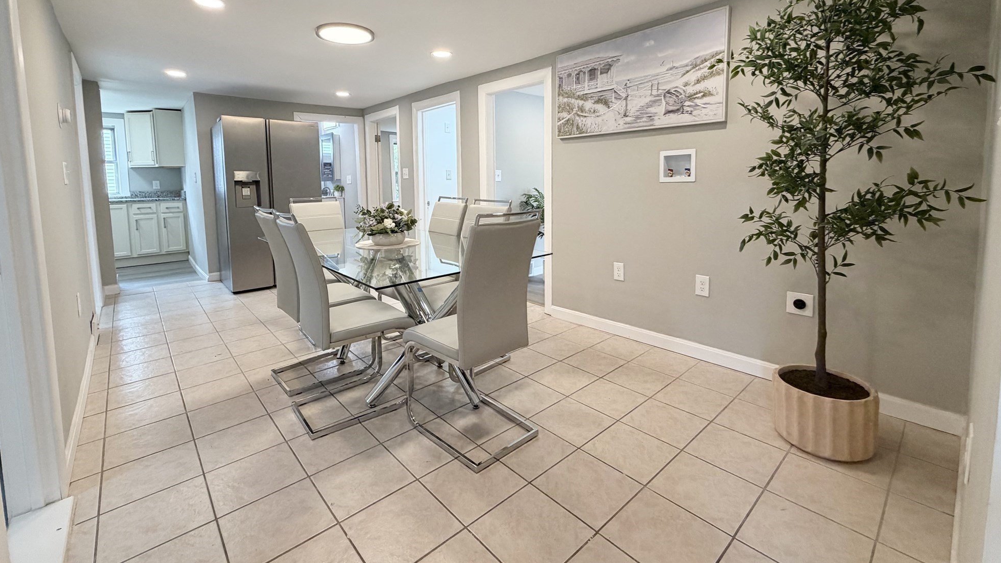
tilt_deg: -4.2
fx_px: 425
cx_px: 499
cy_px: 211
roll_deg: +1.3
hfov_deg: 99.4
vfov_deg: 66.1
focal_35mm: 16
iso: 250
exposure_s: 1/120
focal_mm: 2.22
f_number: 2.2
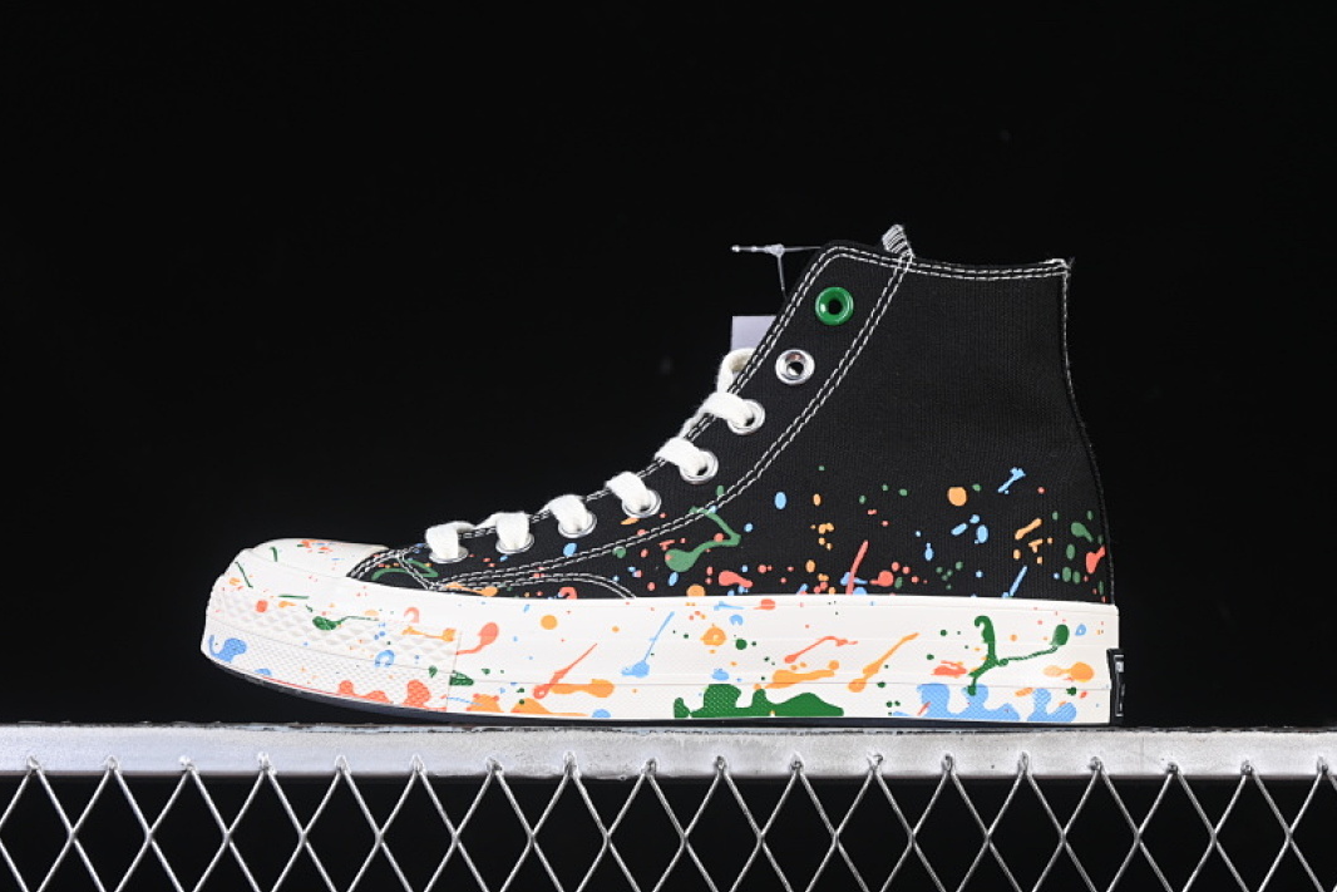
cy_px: 449
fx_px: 2823
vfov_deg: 18.0
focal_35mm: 76
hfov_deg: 26.6
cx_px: 670
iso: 160
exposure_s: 1/60
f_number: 6.3
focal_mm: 50
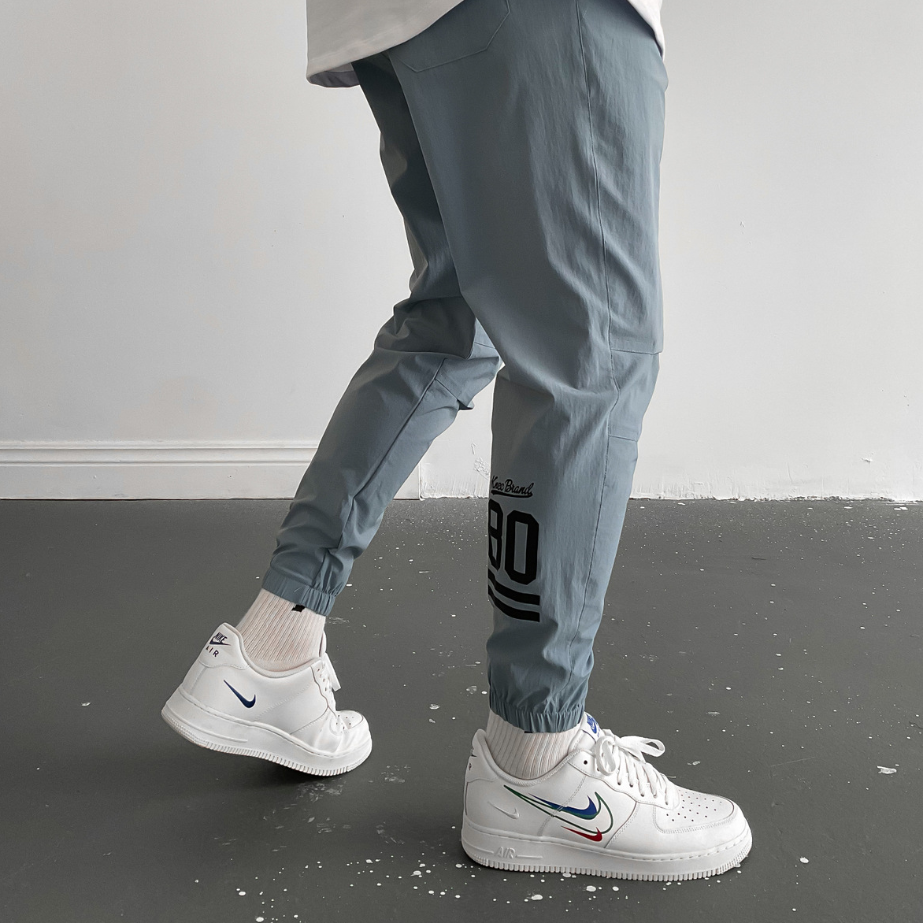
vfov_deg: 46.8
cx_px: 462
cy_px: 349
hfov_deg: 47.2
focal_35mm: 35
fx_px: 1056
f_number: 1.8
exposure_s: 1/90
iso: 64
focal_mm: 3
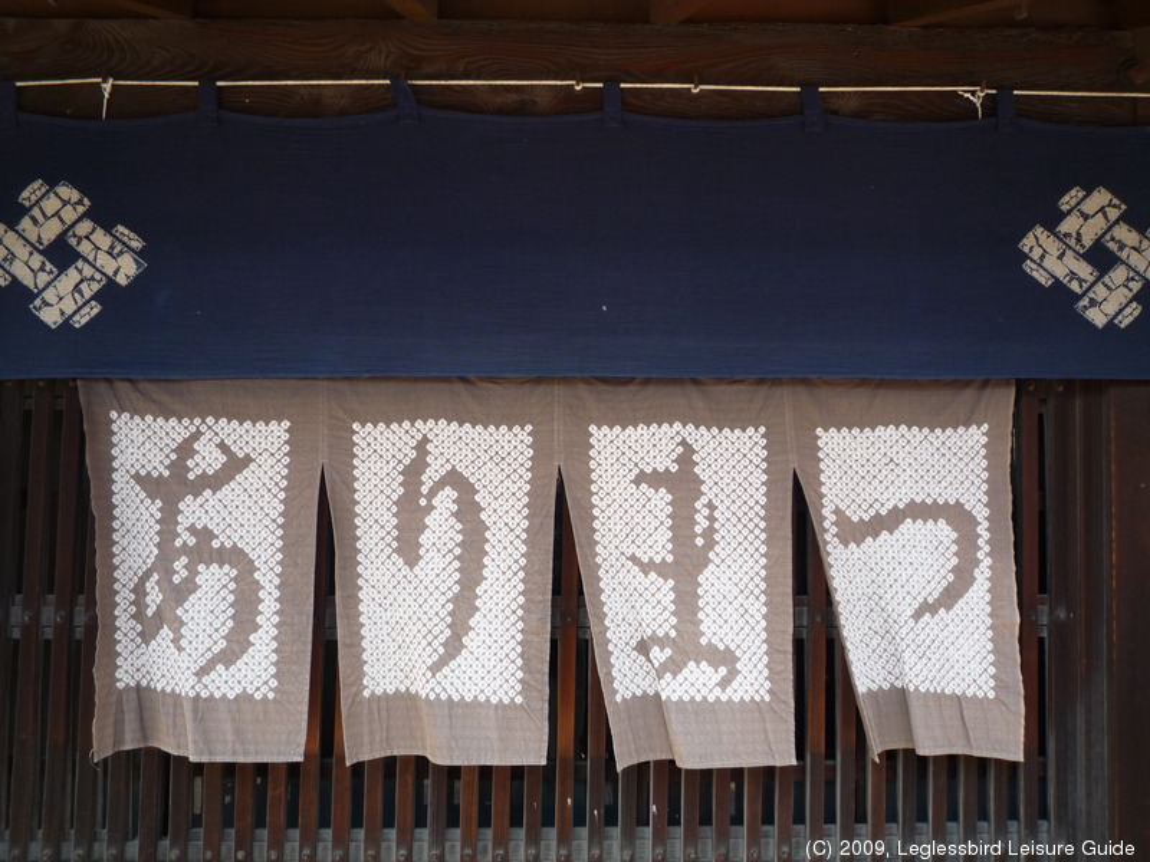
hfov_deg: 69.4
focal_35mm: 25
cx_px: 575
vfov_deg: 54.9
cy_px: 431
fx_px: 831
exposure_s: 1/160
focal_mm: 4.4
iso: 100
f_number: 2.8
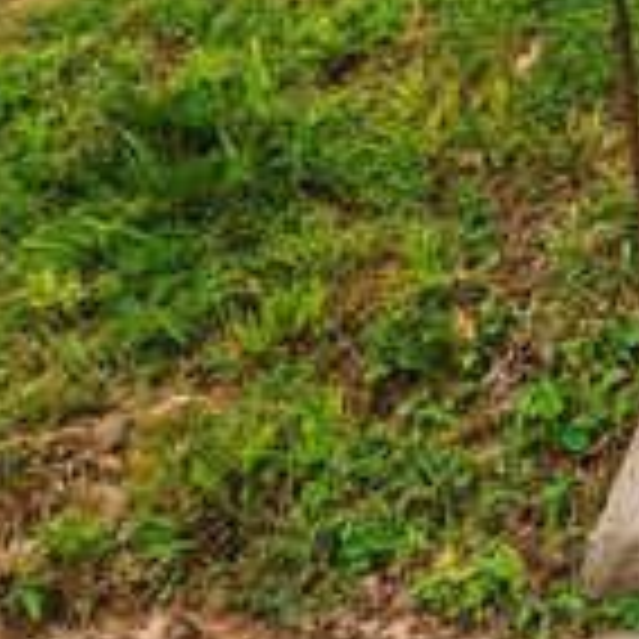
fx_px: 1504
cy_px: -333
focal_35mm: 72
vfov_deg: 20.4
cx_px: 1424
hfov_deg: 15.9
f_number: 11
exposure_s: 1/125
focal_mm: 16
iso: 400
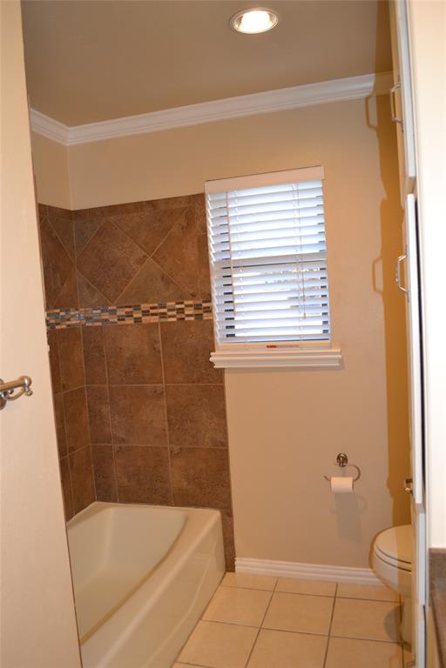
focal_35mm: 27
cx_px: 223
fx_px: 502
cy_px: 334
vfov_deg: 67.4
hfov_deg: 47.9
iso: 560
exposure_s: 1/60
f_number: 3.5
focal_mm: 18
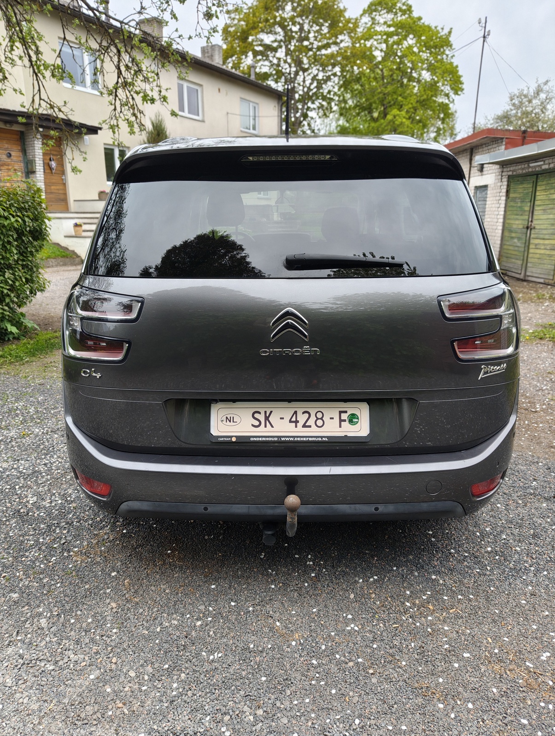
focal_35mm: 24
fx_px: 512
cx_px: 278
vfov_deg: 71.5
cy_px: 368
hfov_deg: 56.9
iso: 50
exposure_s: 1/245
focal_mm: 5.56
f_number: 1.88
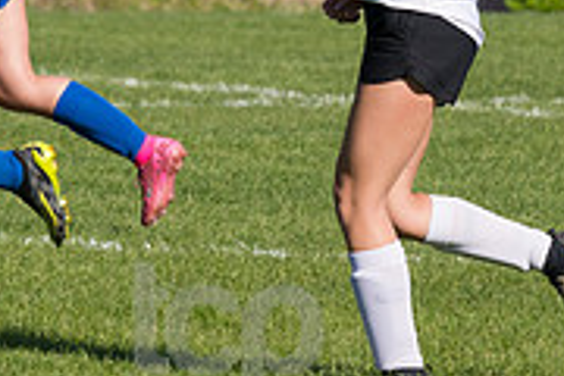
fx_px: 12877
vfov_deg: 1.7
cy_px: -66
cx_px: -216
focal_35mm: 822
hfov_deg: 2.5
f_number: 5.6
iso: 250
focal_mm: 170
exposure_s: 1/1600
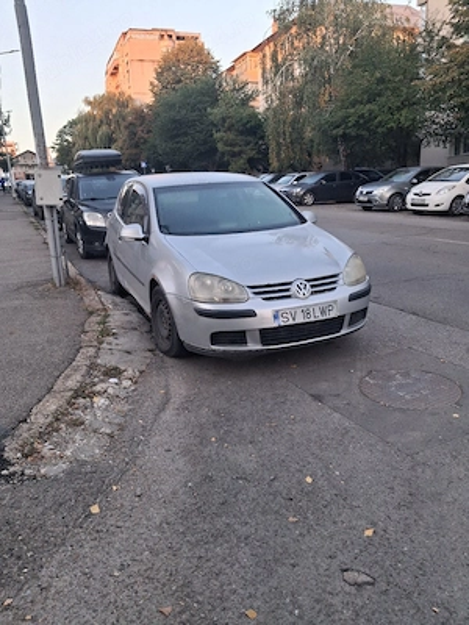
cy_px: 312
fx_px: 488
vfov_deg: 65.3
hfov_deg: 51.4
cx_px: 234
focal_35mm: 27
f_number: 1.8
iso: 64
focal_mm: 4
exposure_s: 1/100
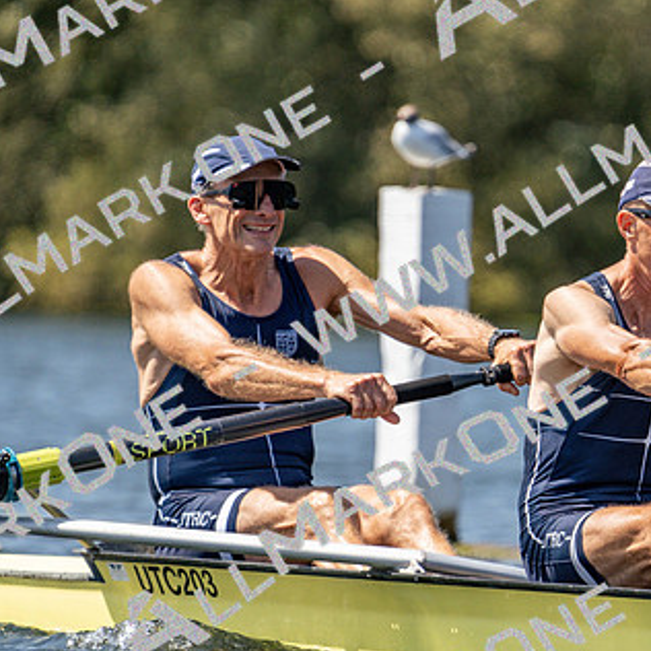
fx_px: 19894
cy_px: 362
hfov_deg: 1.9
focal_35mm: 935
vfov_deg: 1.9
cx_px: 546
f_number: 6.3
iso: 400
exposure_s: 1/2000
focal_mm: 600
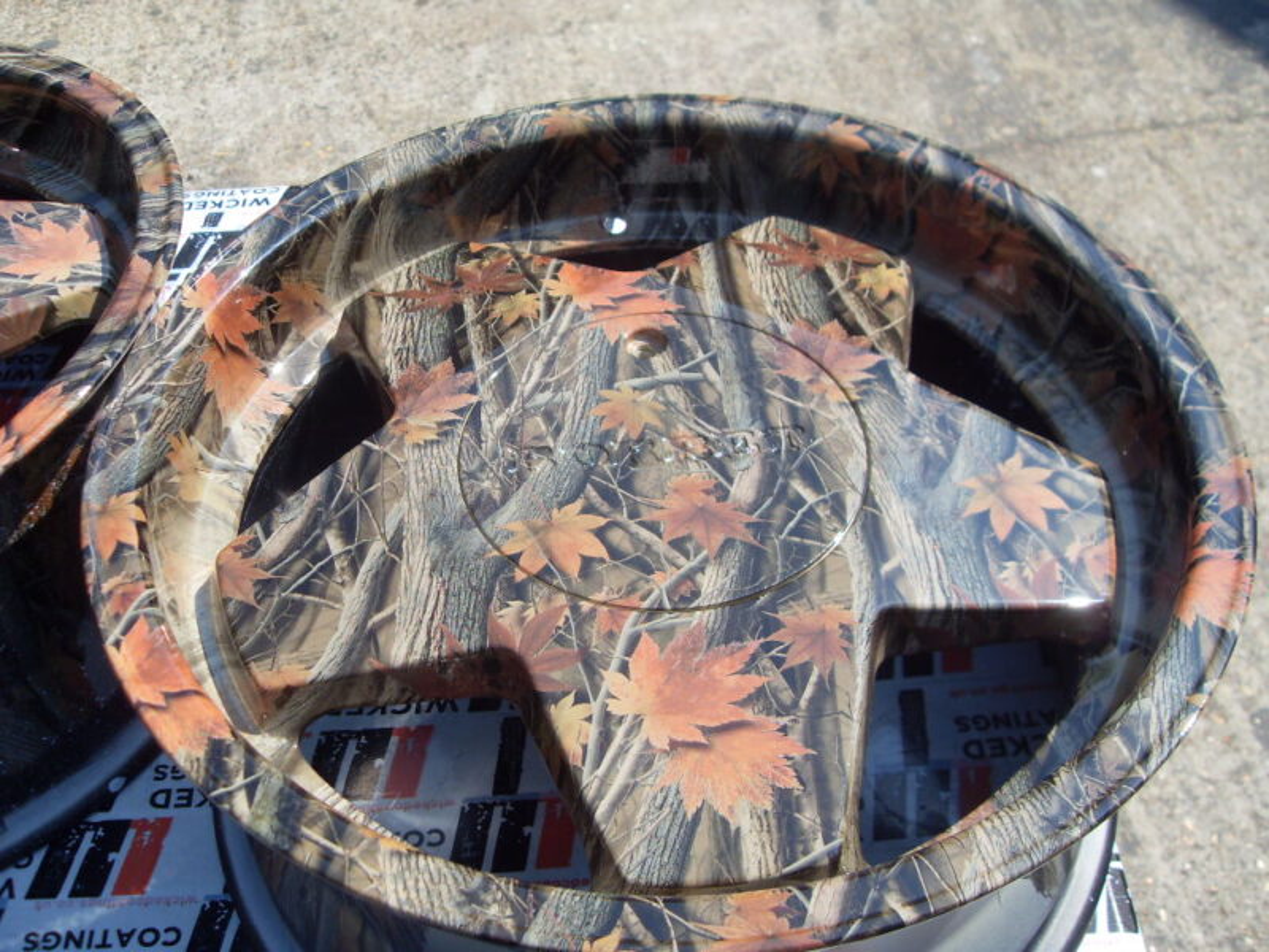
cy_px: 476
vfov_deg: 40.7
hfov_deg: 52.6
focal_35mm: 35
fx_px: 1283
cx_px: 634
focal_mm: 6.3
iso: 80
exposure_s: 1/180
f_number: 7
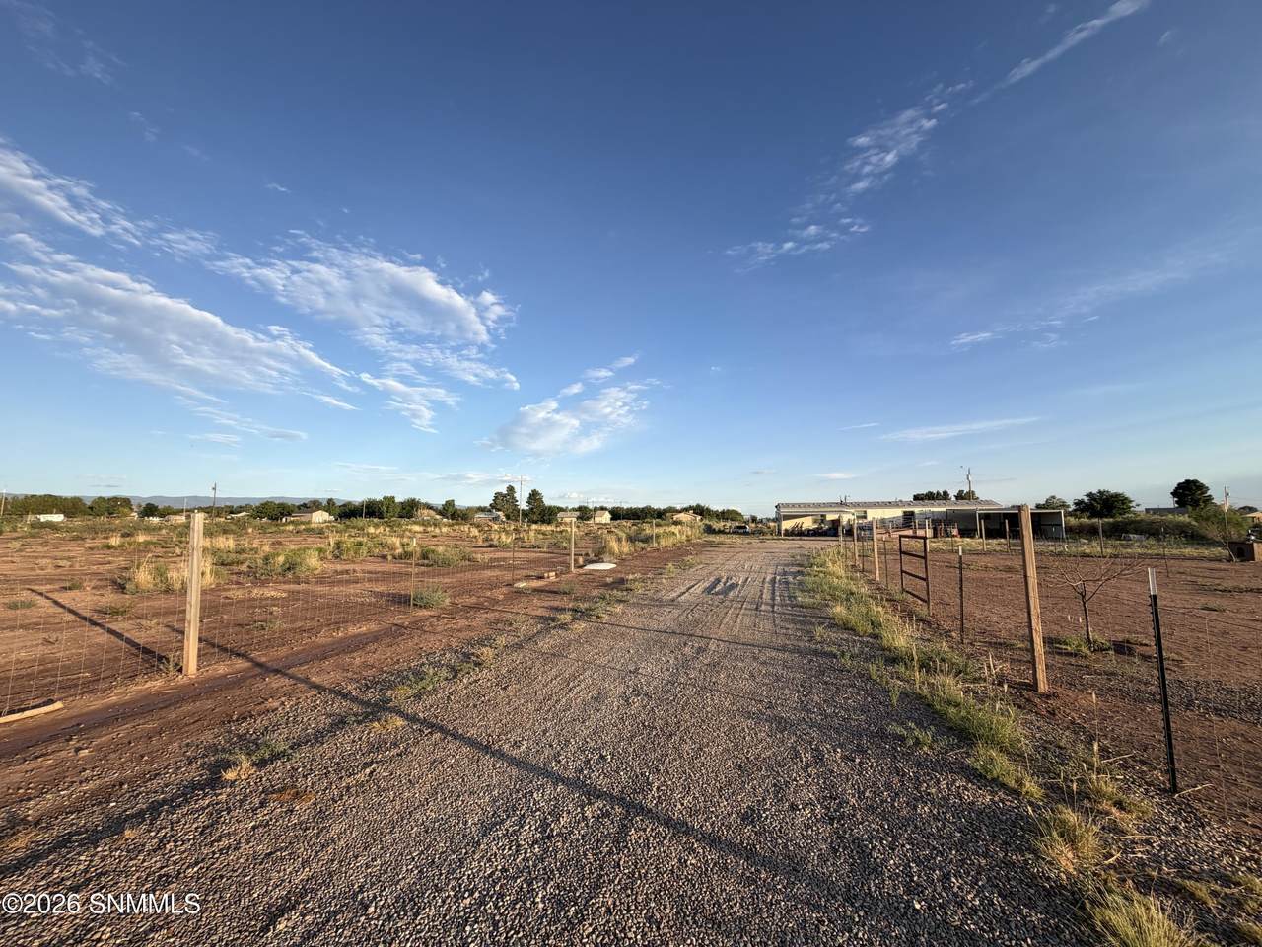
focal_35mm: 14
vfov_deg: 85.7
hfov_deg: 102.1
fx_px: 510
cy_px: 474
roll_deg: +0.9
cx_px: 631
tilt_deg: +5.6
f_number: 2.2
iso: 40
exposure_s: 1/502
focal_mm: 2.22
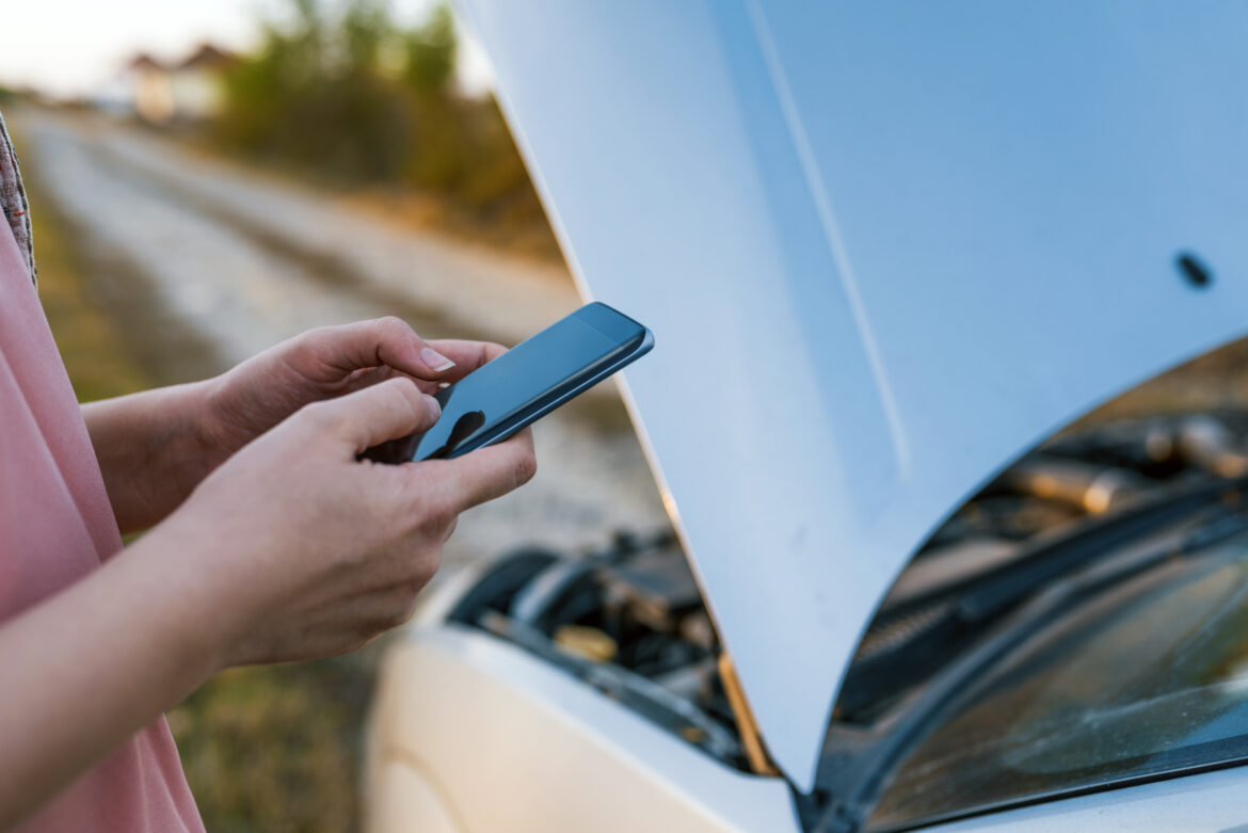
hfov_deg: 54.4
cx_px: 624
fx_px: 1214
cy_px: 416
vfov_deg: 37.9
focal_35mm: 35
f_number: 2.8
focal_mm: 35
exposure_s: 1/200
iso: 100
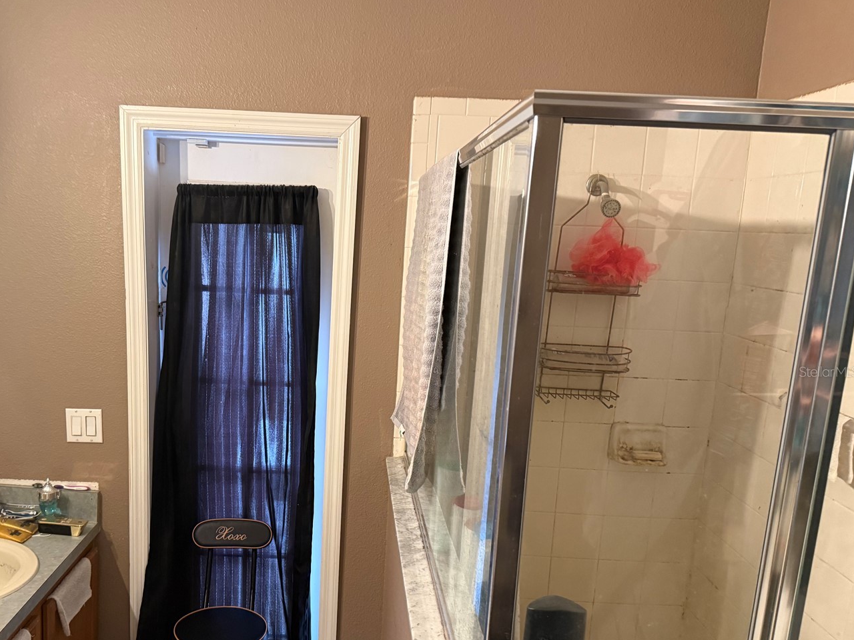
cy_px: 371
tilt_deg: -10.5
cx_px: 328
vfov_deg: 46.6
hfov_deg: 59.3
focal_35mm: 30
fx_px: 740
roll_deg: -1.8
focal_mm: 6.76
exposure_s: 1/60
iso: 500
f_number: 1.78
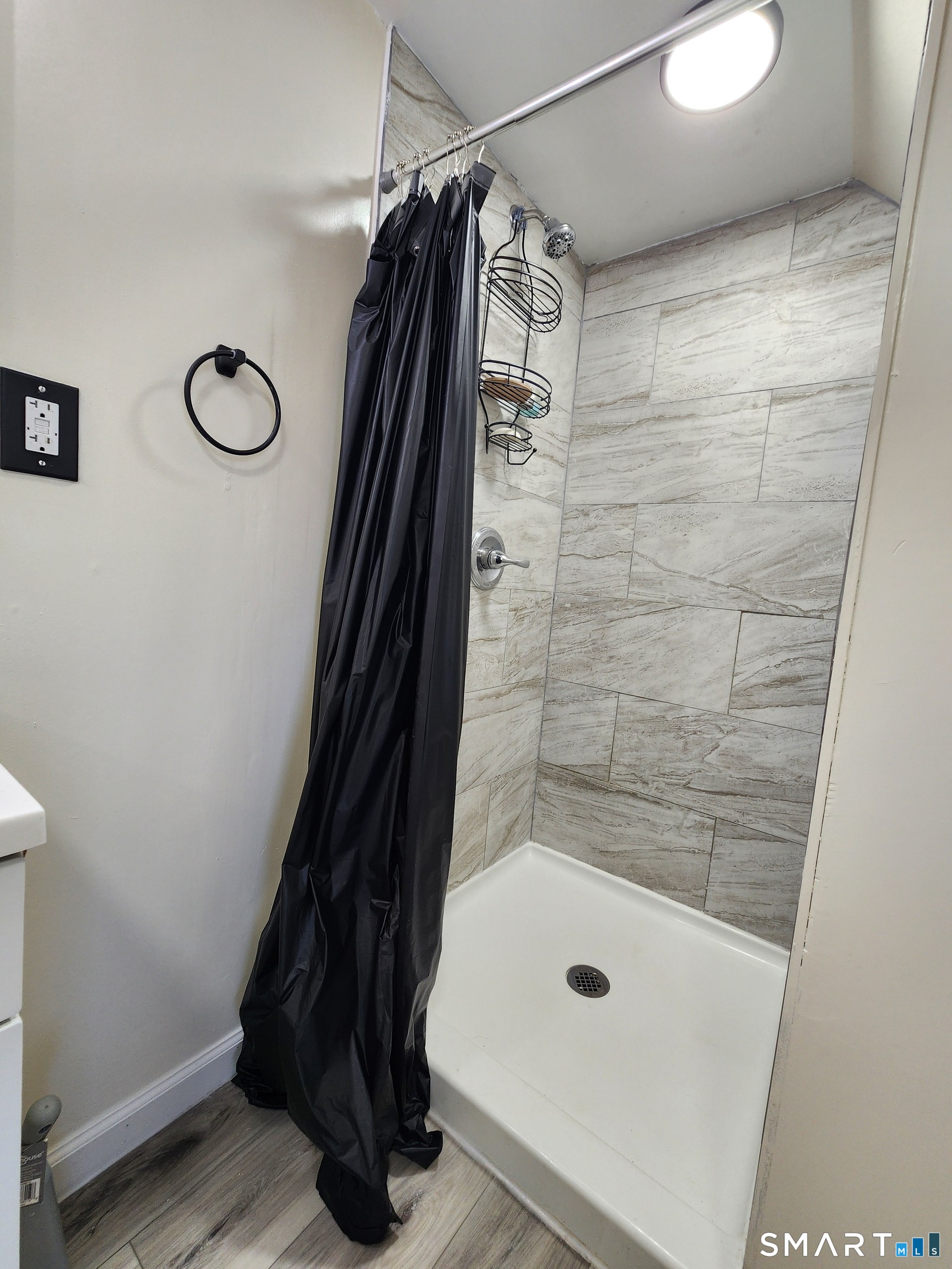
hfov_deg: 89.9
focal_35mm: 13
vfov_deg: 106.2
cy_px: 634
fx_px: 477
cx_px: 476
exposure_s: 1/60
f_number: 2.2
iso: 125
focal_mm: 2.2
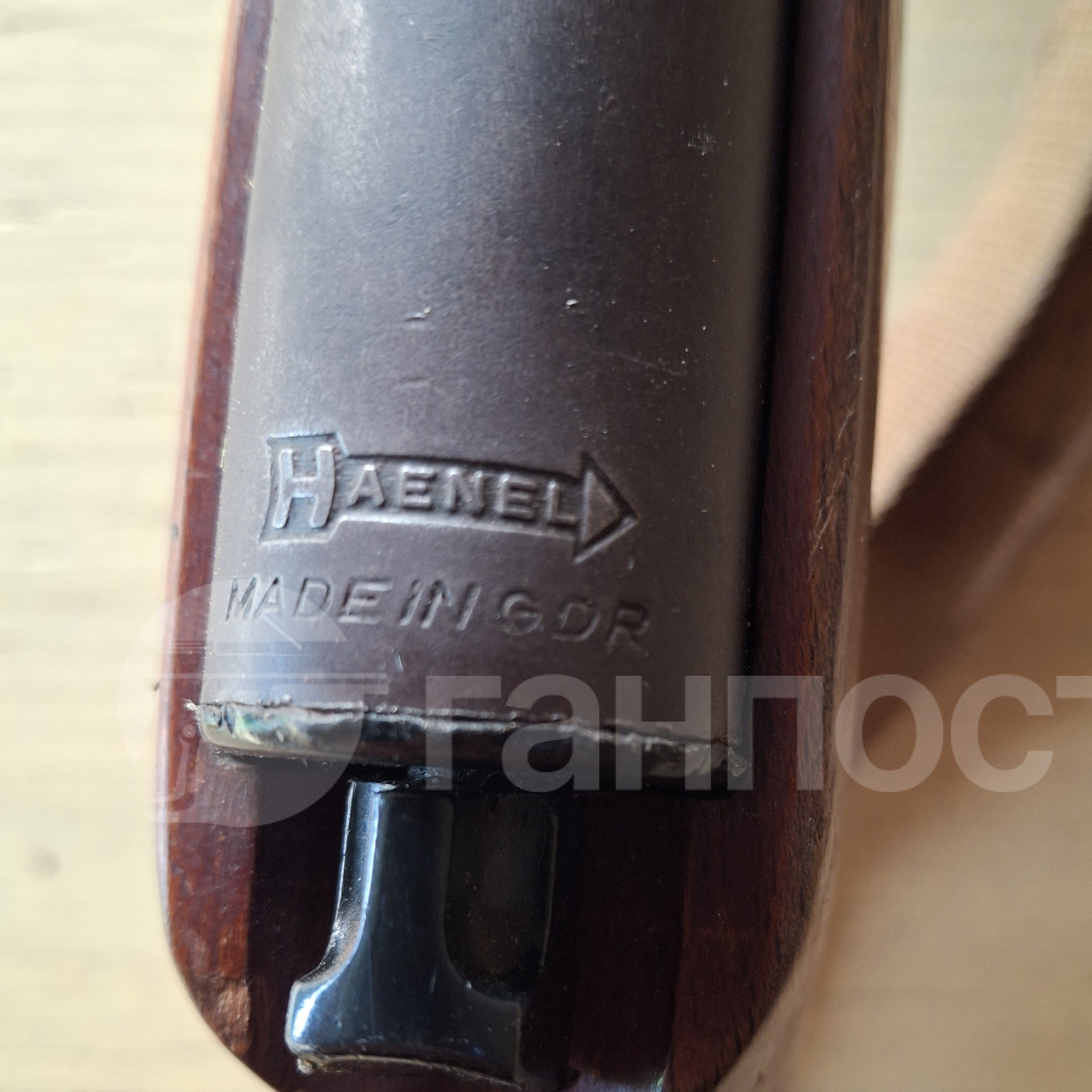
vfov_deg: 46.7
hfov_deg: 47.0
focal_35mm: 35
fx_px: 1249
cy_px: 703
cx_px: 637
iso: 200
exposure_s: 1/50
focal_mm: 4.69
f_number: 1.8
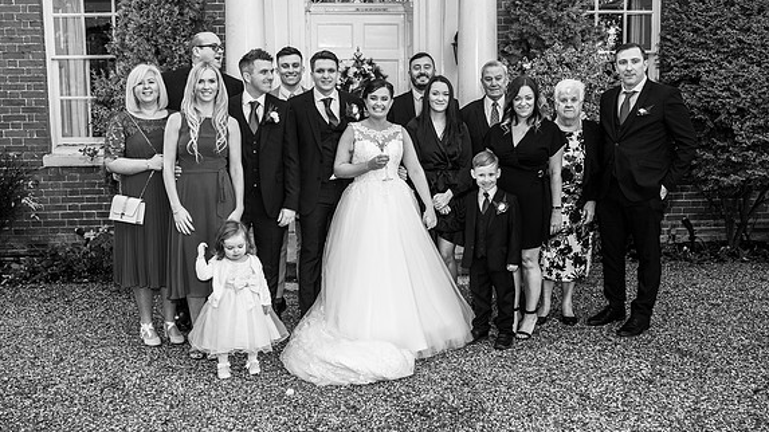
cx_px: 382
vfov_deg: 31.1
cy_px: 177
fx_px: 775
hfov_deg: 52.8
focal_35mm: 38
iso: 250
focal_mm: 35
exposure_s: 1/160
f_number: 4
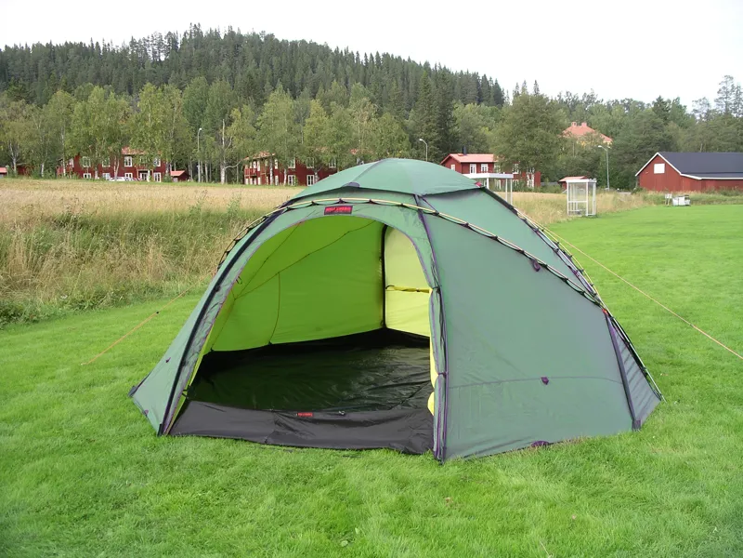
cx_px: 372
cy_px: 279
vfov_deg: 32.2
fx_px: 966
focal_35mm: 45
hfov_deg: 42.1
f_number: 3.5
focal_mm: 9.3
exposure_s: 1/199
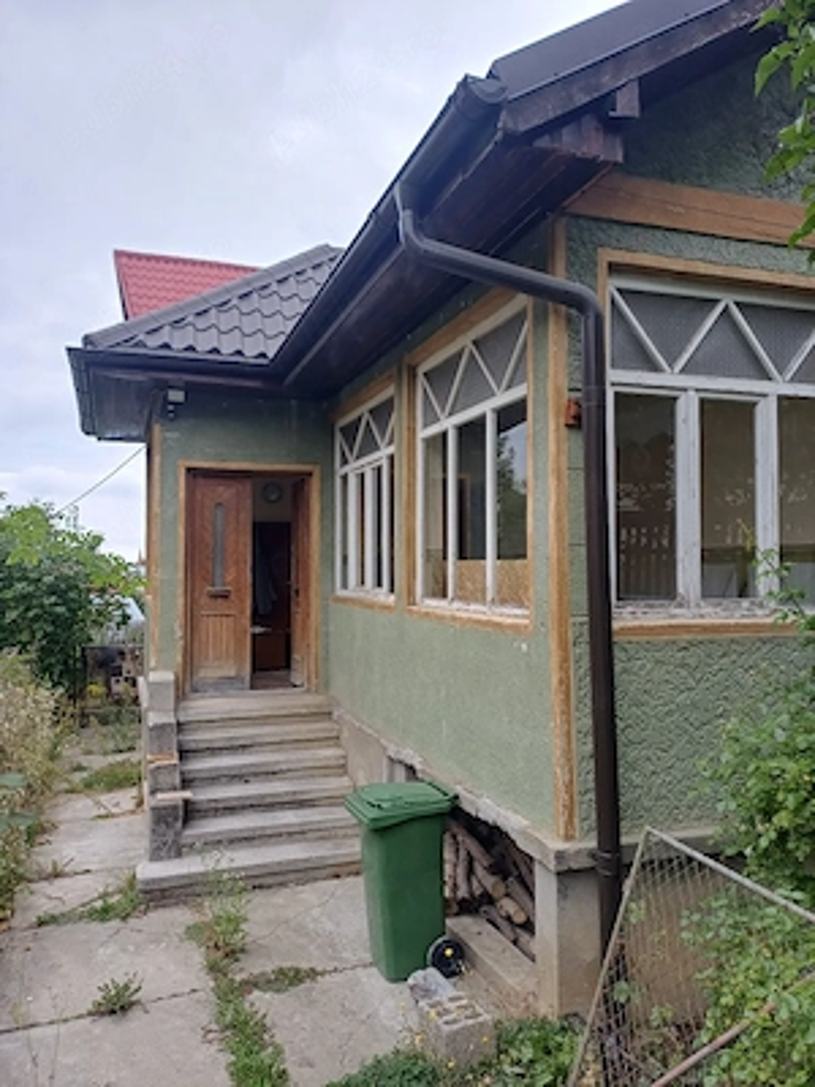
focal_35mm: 25
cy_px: 544
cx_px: 408
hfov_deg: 54.9
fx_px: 785
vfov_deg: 69.4
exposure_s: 1/125
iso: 50
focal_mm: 4.65
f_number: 1.8
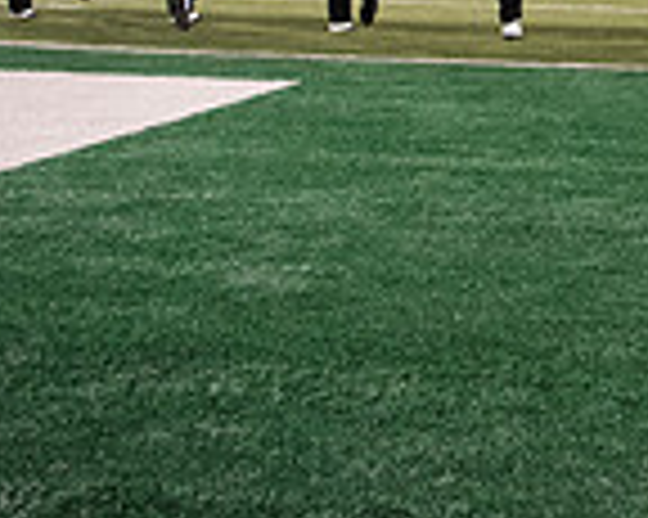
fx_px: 1744
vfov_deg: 15.5
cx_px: 981
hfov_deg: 18.5
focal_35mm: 91
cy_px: -268
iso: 4000
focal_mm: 24
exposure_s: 1/800
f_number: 3.2
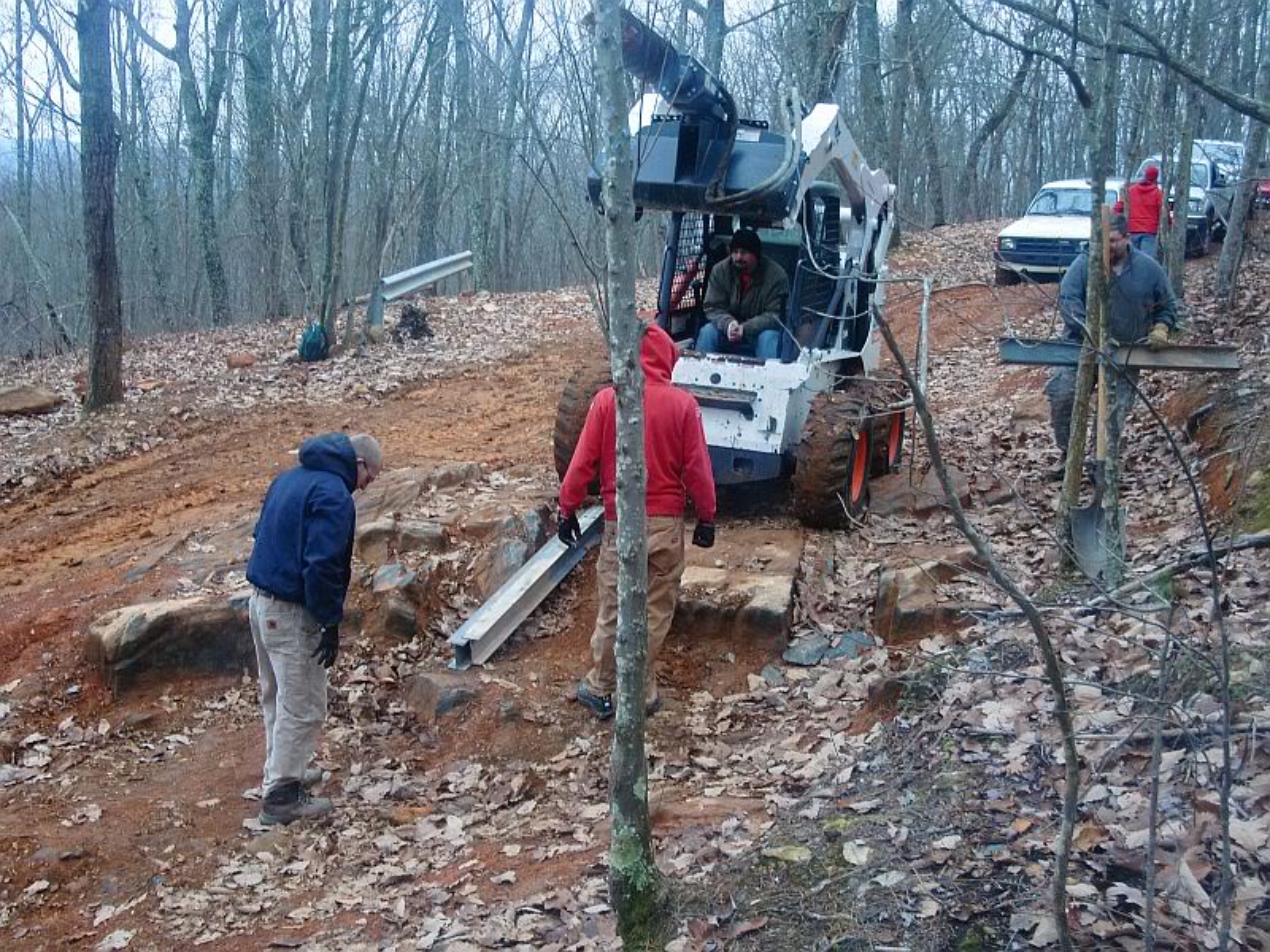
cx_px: 635
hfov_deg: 49.0
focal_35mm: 38
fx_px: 1394
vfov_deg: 37.7
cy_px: 476
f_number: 3.9
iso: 125
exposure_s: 1/60
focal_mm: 6.7
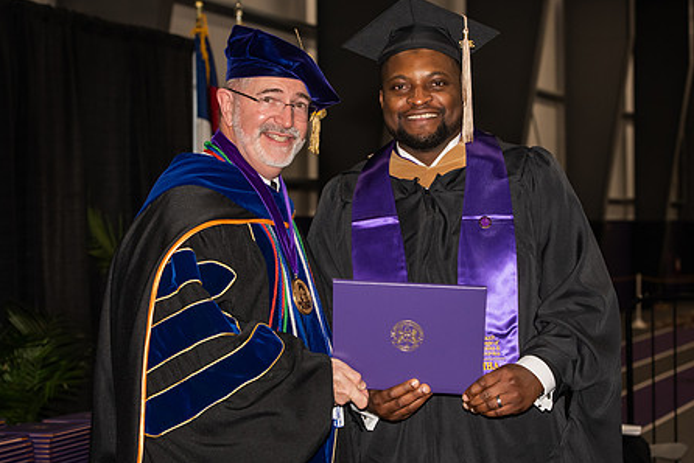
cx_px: 361
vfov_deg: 13.2
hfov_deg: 19.6
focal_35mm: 104
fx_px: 2006
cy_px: 248
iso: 1000
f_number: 5.6
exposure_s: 1/200
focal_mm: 80
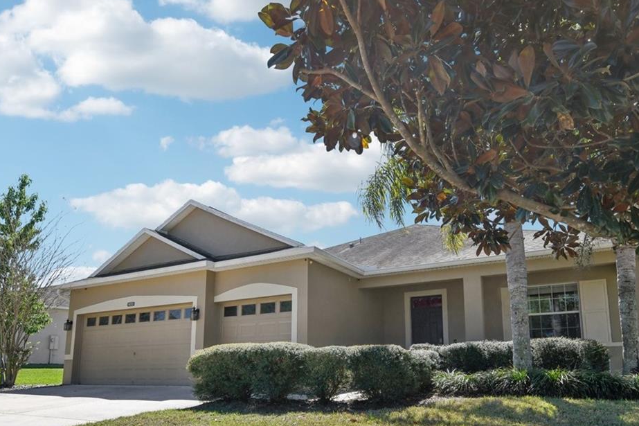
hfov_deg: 69.4
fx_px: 461
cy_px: 314
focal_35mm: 26
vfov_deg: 47.9
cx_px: 336
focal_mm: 15
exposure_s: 1/500
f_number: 8
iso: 400
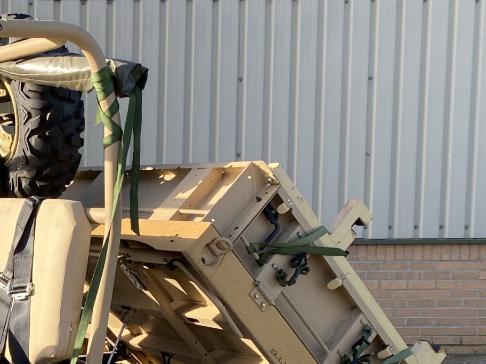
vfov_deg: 19.9
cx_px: -61
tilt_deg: -2.1
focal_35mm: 73
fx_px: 1025
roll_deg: -0.3
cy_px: 313
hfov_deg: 24.7
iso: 32
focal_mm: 4.25
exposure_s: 1/711
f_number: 1.8
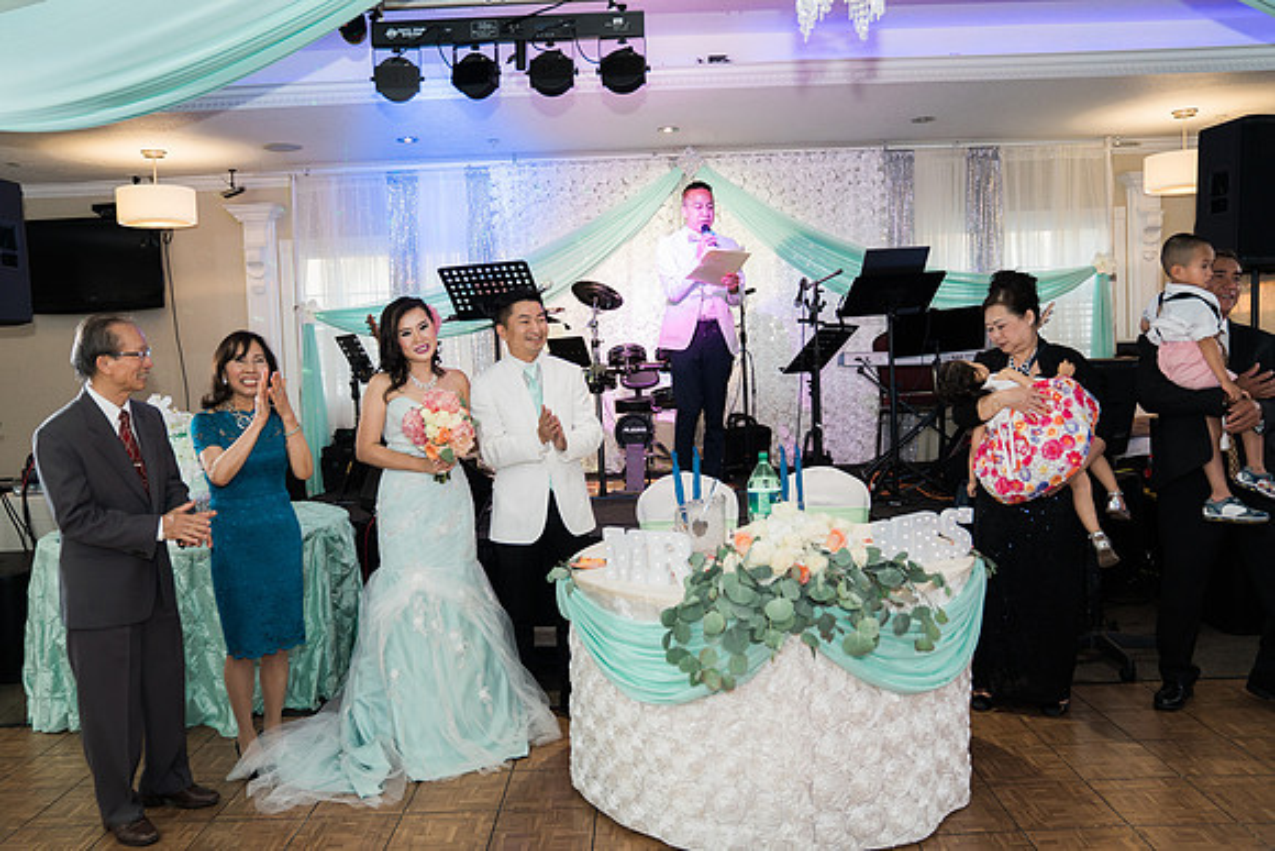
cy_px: 412
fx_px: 1027
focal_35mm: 29
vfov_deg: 45.0
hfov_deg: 63.7
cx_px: 645
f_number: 2.8
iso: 1000
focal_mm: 28
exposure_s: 1/160
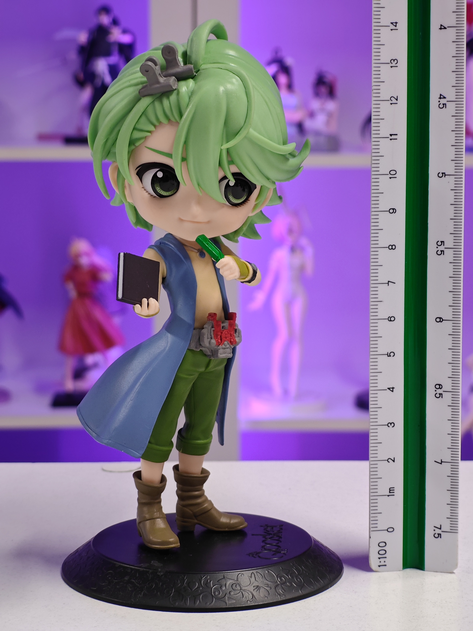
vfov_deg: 24.4
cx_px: 236
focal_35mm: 80
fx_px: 1458
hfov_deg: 18.4
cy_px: 316
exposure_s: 1/20.1
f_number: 2.4
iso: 400
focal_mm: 7.48
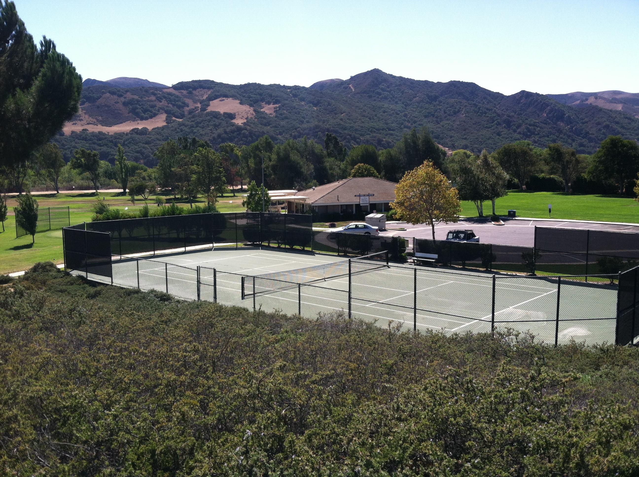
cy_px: 238
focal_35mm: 35
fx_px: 645
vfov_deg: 40.6
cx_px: 320
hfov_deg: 52.7
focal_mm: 3.85
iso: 80
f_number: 2.8
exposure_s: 1/882
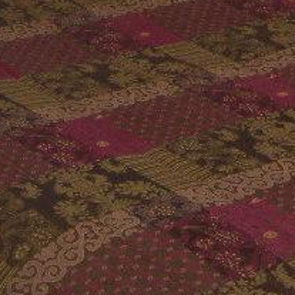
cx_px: 393
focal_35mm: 166
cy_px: -247
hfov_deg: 10.3
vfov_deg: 9.9
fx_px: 1601
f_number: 2.8
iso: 200
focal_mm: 7.8
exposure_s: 1/60.1
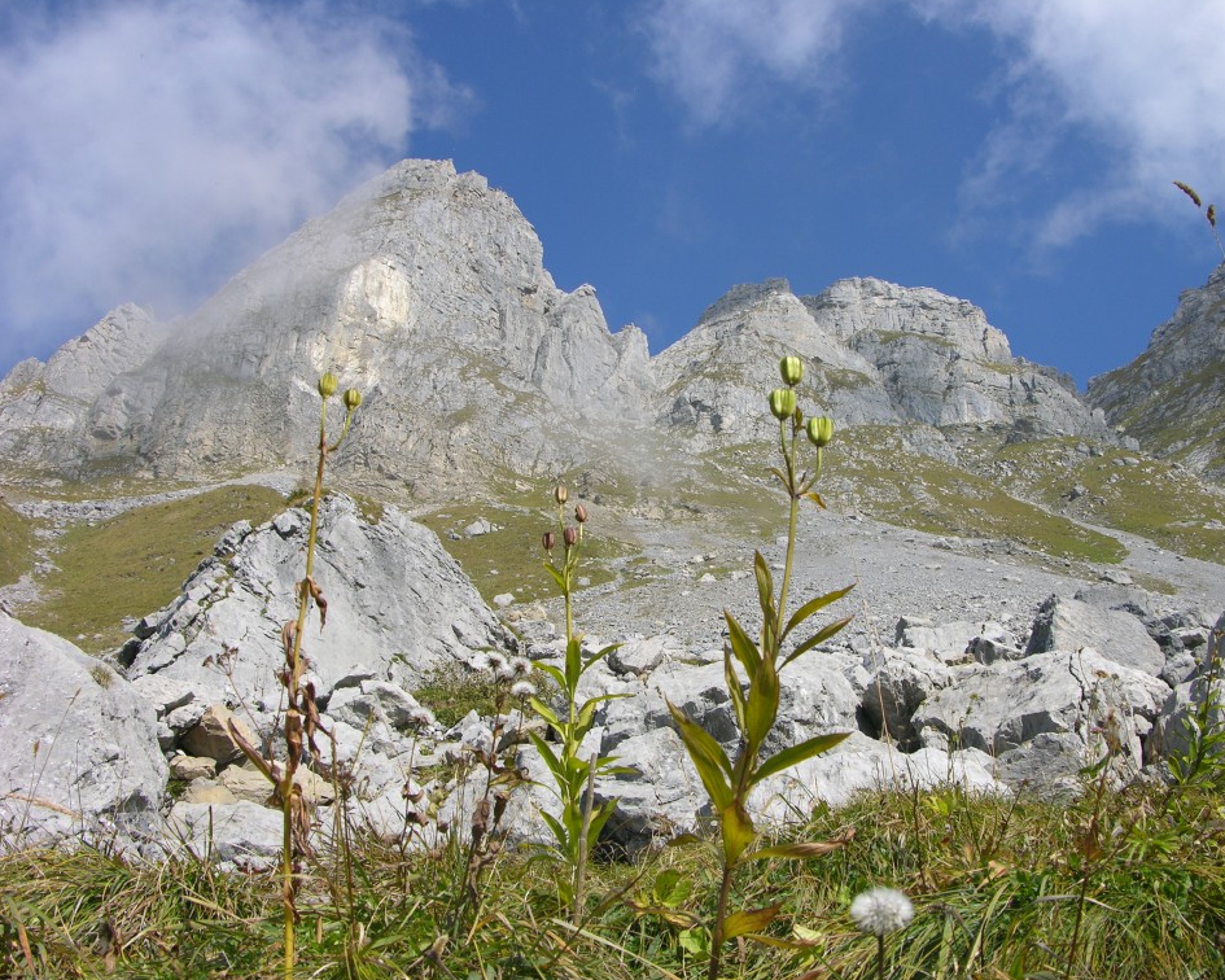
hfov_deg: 49.1
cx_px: 652
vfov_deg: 40.1
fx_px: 1341
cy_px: 491
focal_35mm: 37
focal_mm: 8.9
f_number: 5.6
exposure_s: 1/254
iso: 50
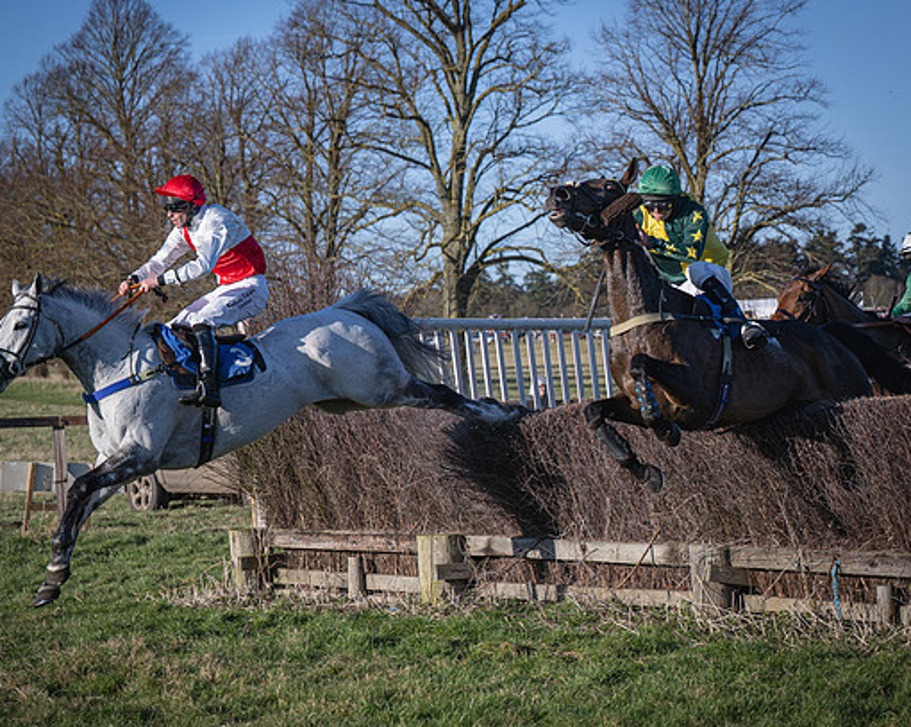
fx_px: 3286
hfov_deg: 15.7
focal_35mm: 122
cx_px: 696
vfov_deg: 12.6
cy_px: 419
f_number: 4
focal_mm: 70
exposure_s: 1/2500
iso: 200
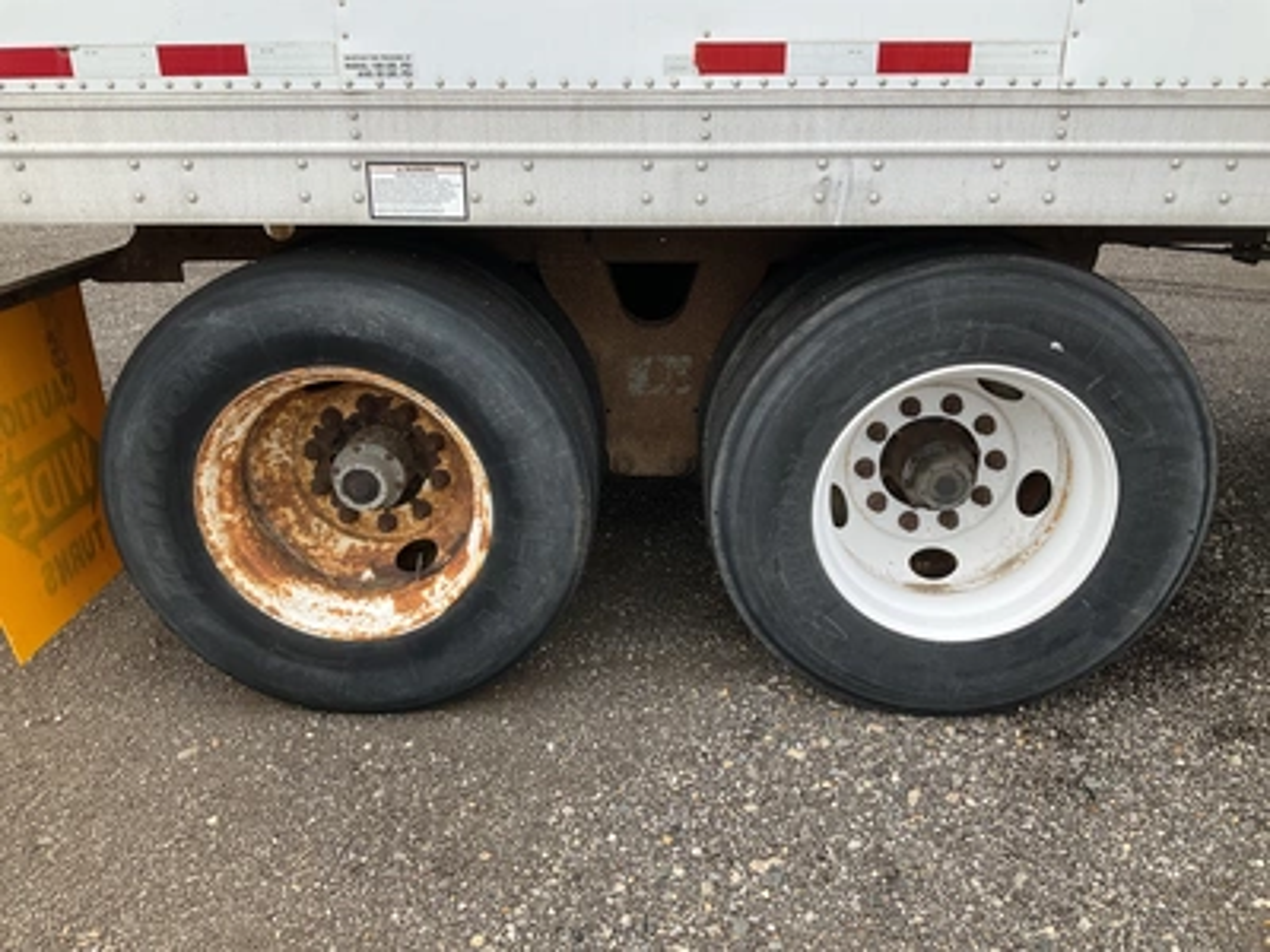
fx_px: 1064
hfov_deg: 61.7
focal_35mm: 29
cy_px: 476
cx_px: 635
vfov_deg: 48.2
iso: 25
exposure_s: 1/657
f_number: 1.8
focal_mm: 3
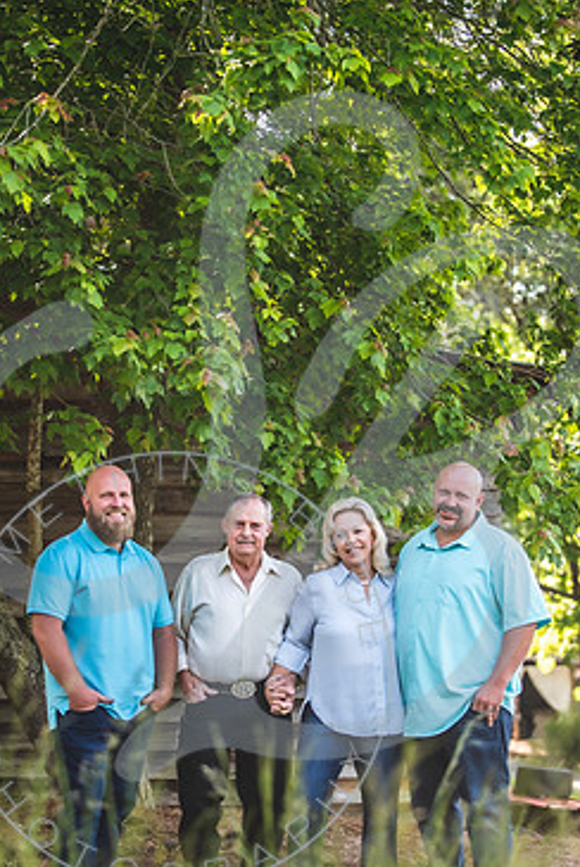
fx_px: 2436
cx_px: 278
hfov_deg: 13.6
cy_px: 492
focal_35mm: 101
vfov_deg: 20.2
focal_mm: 82
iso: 250
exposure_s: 1/500
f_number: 2.8
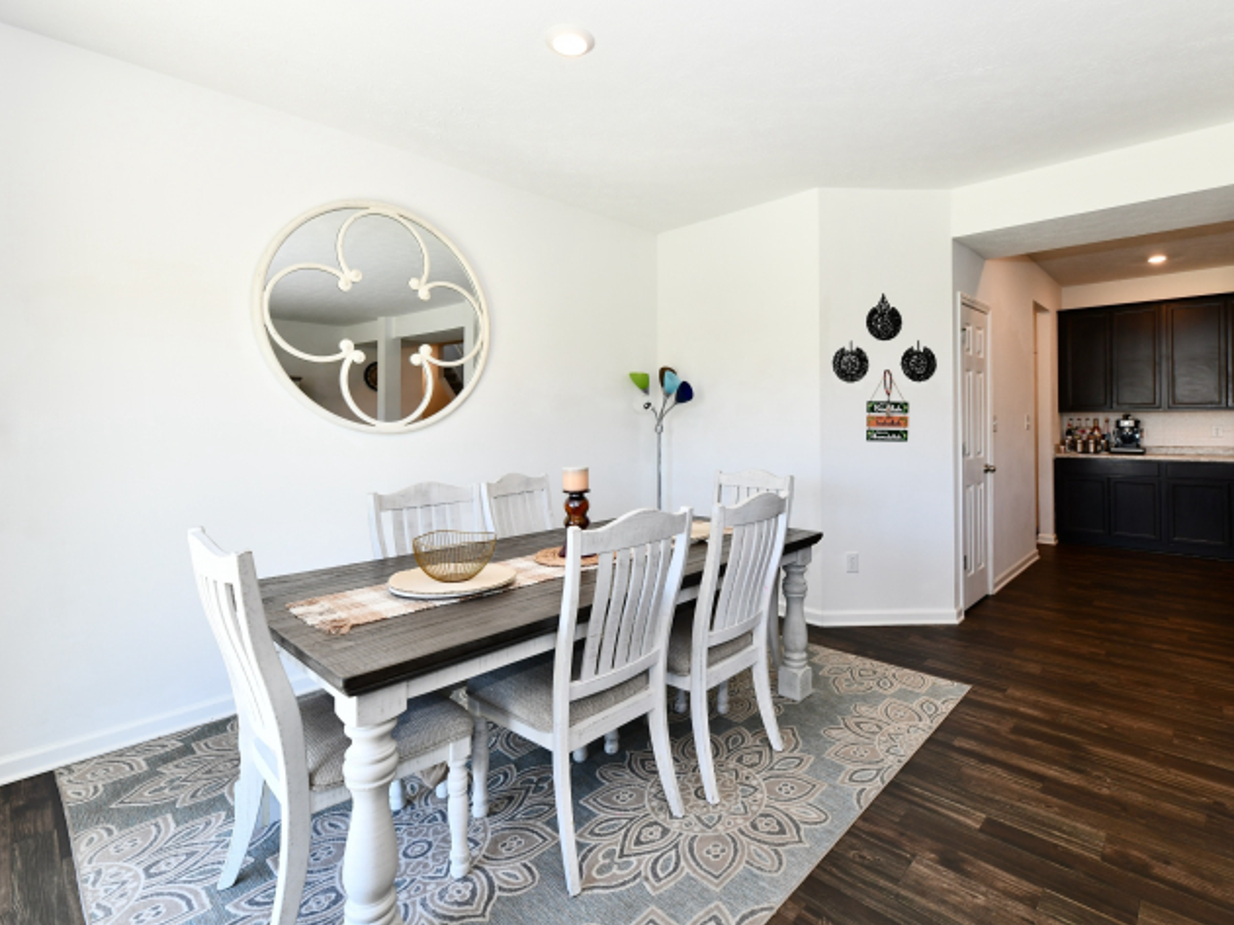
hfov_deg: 94.4
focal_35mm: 16
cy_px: 438
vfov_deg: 78.0
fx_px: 570
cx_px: 653
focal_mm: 14
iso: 640
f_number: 6.3
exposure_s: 1/60
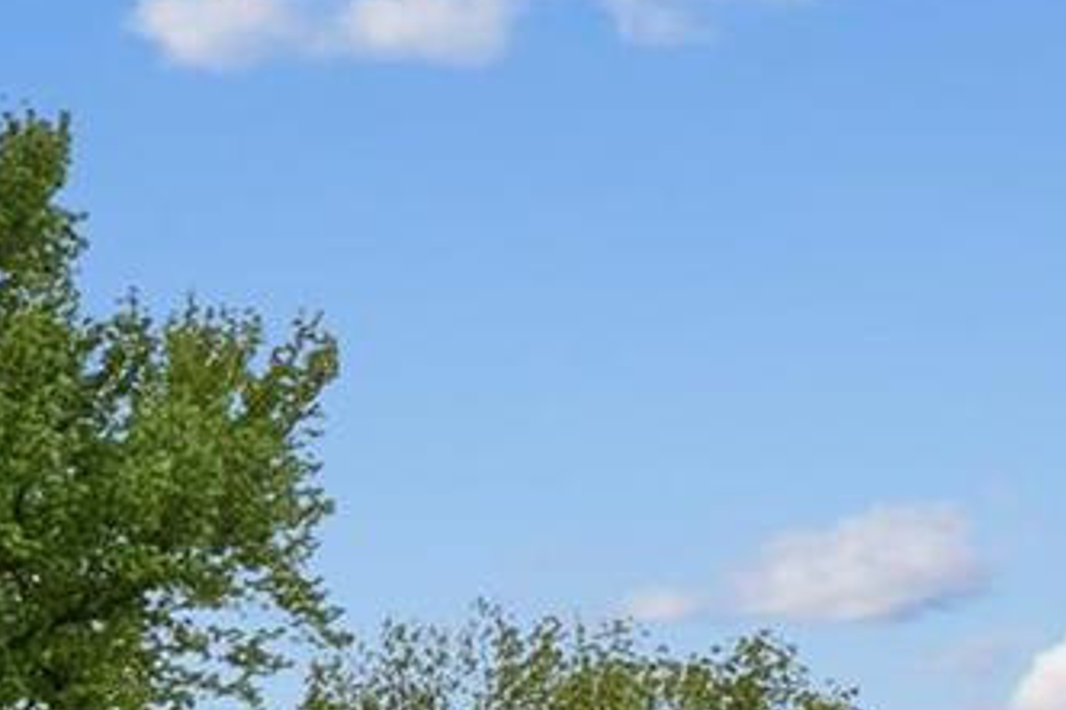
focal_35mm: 106
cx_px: -1371
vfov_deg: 12.0
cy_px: 1230
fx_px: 3137
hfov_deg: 14.2
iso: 400
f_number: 10
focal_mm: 11
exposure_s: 1/320
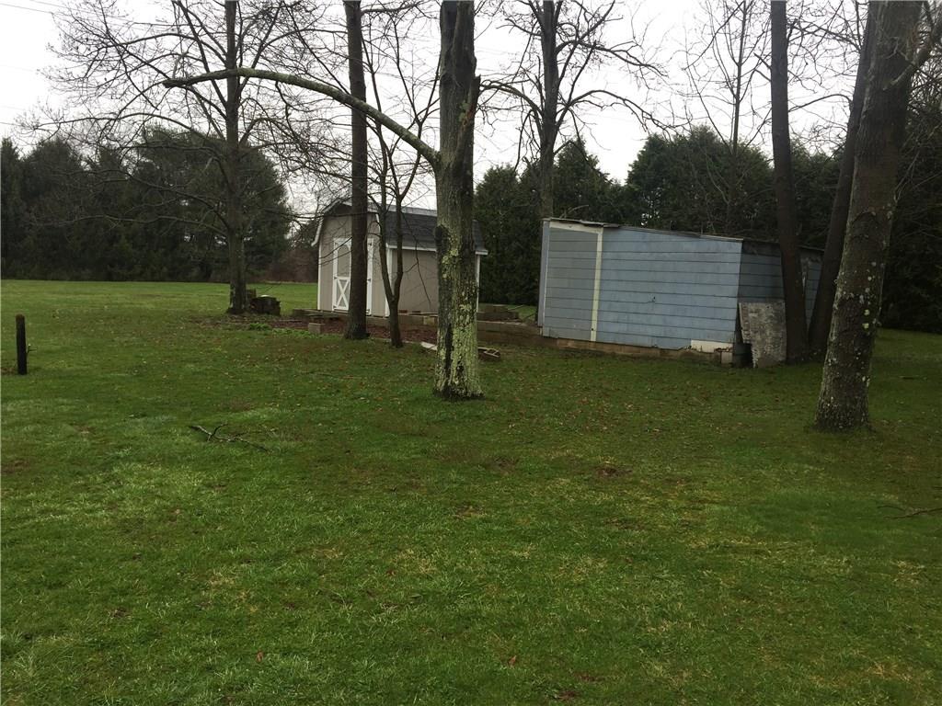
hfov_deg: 61.7
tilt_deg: -5.1
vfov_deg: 48.2
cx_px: 471
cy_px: 353
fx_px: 789
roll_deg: -1.7
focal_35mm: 29
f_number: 2.2
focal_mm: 4.15
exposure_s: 1/120
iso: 32
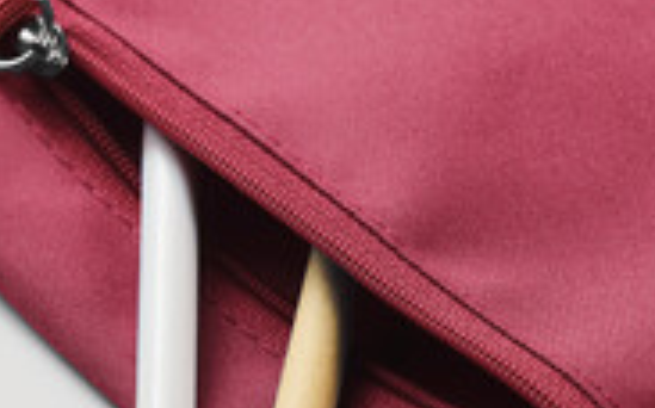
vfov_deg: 3.7
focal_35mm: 351
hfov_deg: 6.0
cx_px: 465
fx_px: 6260
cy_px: 501
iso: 100
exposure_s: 1/100
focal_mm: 105
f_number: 14
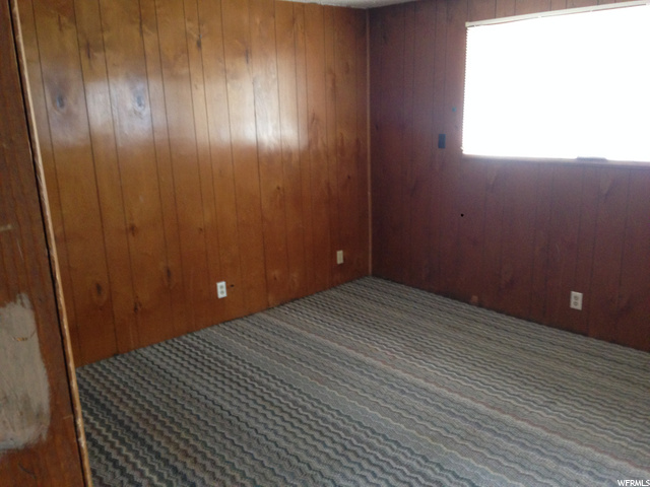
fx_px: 620
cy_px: 244
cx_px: 325
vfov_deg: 42.9
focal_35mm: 33
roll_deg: +2.3
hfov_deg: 55.4
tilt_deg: -13.0
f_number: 2.4
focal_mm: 4.12
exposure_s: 1/20
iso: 200
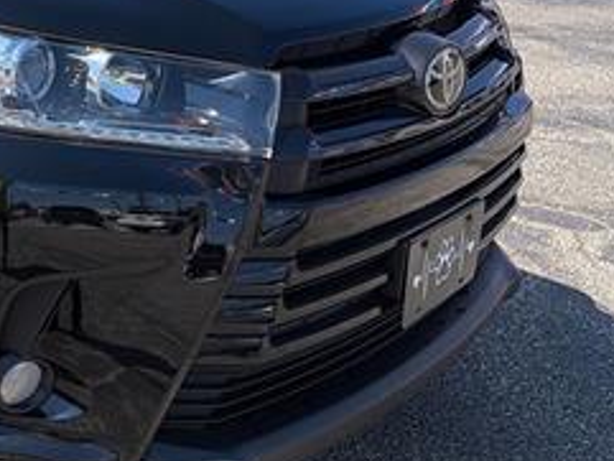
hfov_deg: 24.5
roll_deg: +0.5
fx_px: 1224
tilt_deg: -13.2
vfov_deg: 20.7
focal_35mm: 69
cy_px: 5
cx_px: -186
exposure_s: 1/1953
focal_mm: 5.96
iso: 50
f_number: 1.6
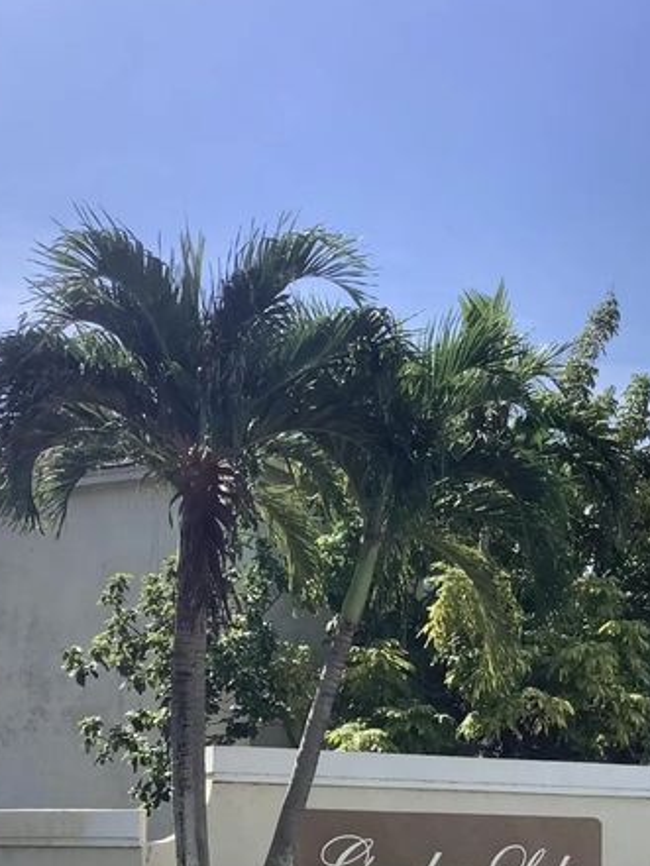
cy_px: 686
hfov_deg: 24.4
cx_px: 410
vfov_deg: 31.4
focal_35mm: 60
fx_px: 1501
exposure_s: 1/1381
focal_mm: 3.3
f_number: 2.4
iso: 25
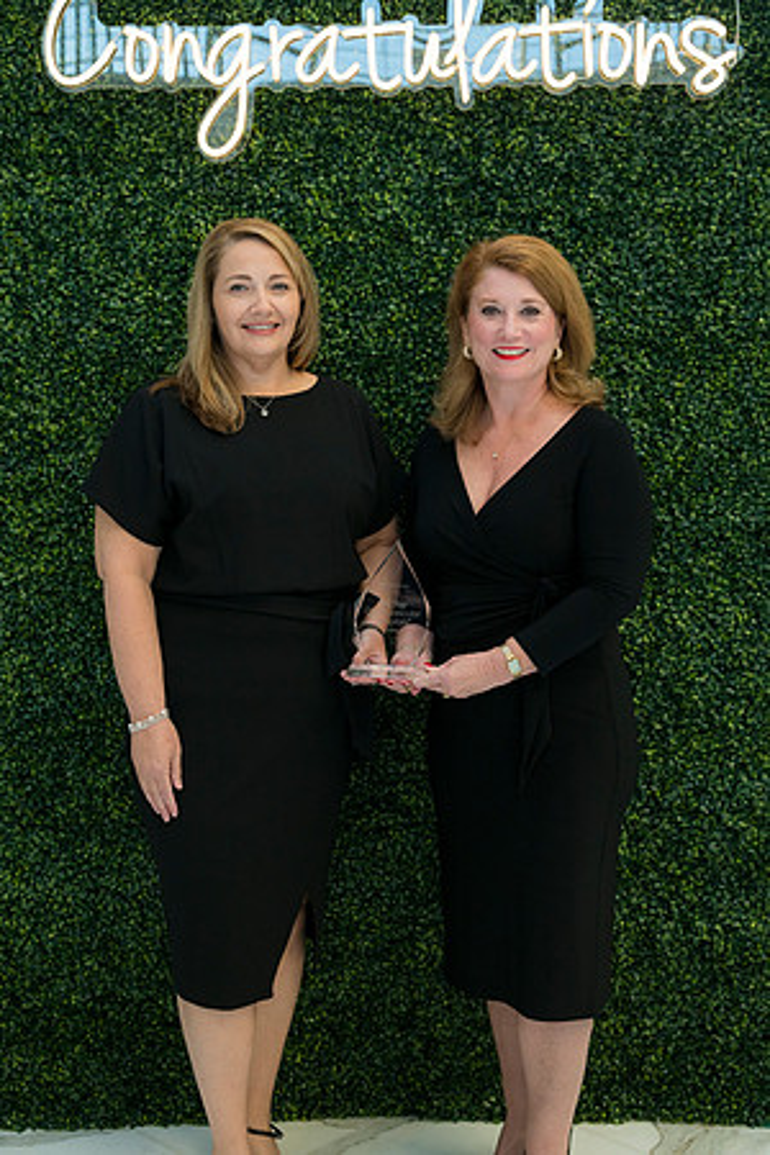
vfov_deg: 45.4
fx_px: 1379
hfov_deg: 31.2
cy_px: 578
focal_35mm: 43
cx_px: 385
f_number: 5
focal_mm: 43
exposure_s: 1/160
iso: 400
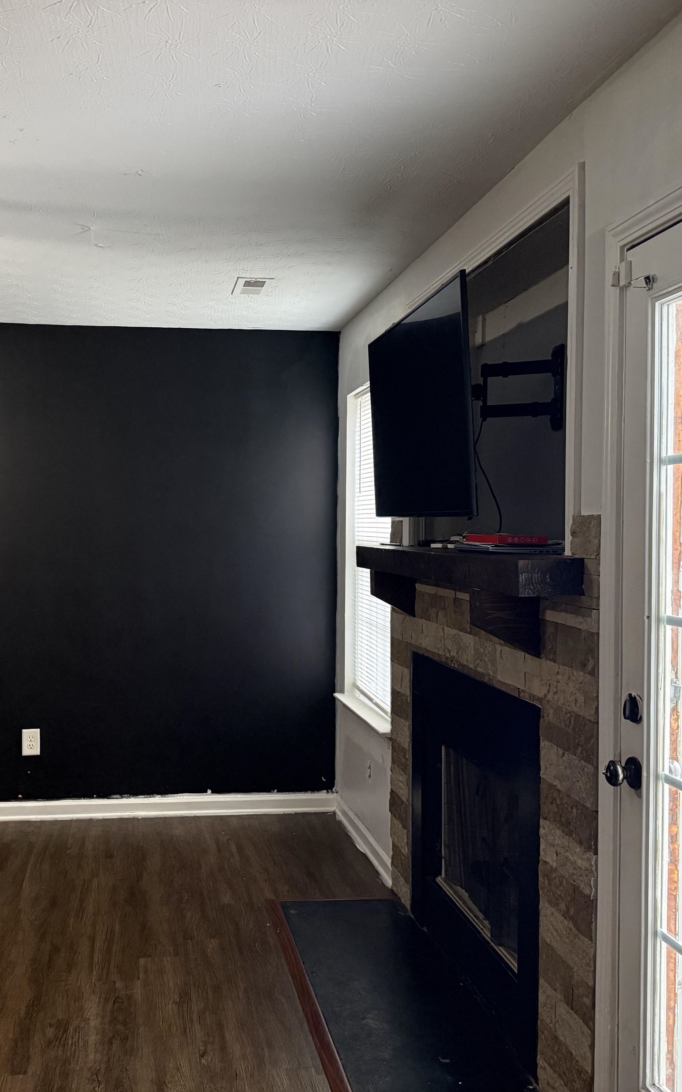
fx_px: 1011
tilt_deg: -0.7
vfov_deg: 56.7
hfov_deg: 36.9
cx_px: 227
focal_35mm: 34
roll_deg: +0.6
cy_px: 546
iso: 500
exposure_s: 1/60
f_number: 1.78
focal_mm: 6.76
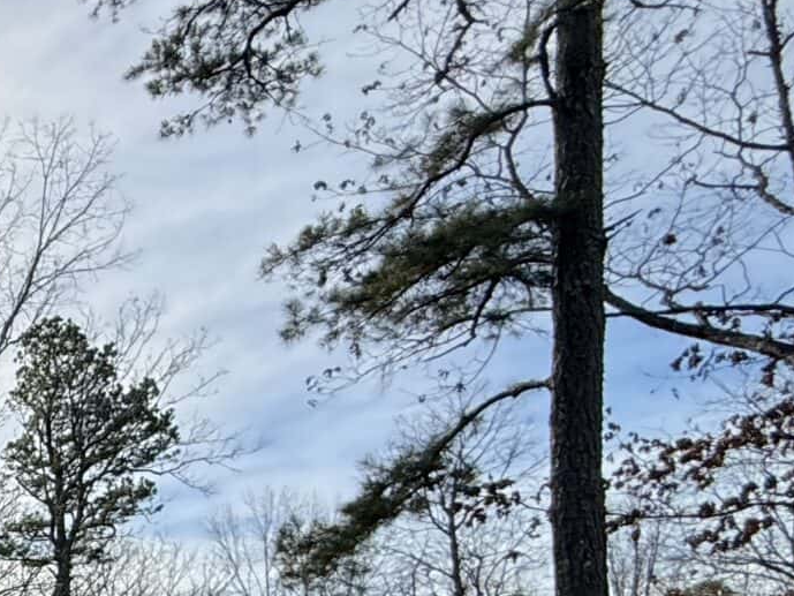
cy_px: 799
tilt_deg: +2.3
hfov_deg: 23.7
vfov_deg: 24.2
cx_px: -549
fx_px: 1193
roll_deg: +0.8
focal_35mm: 52
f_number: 2.2
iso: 64
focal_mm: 2.22
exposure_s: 1/1399
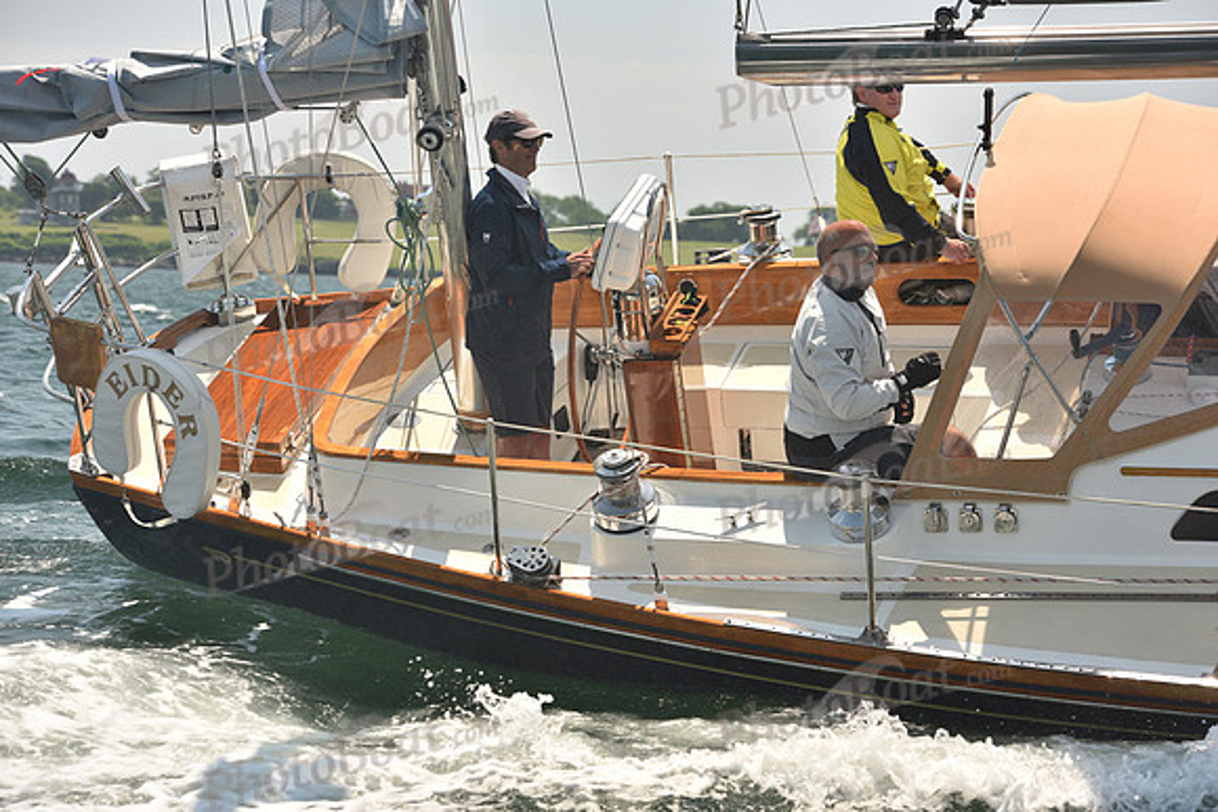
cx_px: 609
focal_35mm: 100
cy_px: 406
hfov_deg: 20.4
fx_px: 3384
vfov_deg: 13.7
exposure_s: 1/640
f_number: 5.6
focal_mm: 100
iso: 250
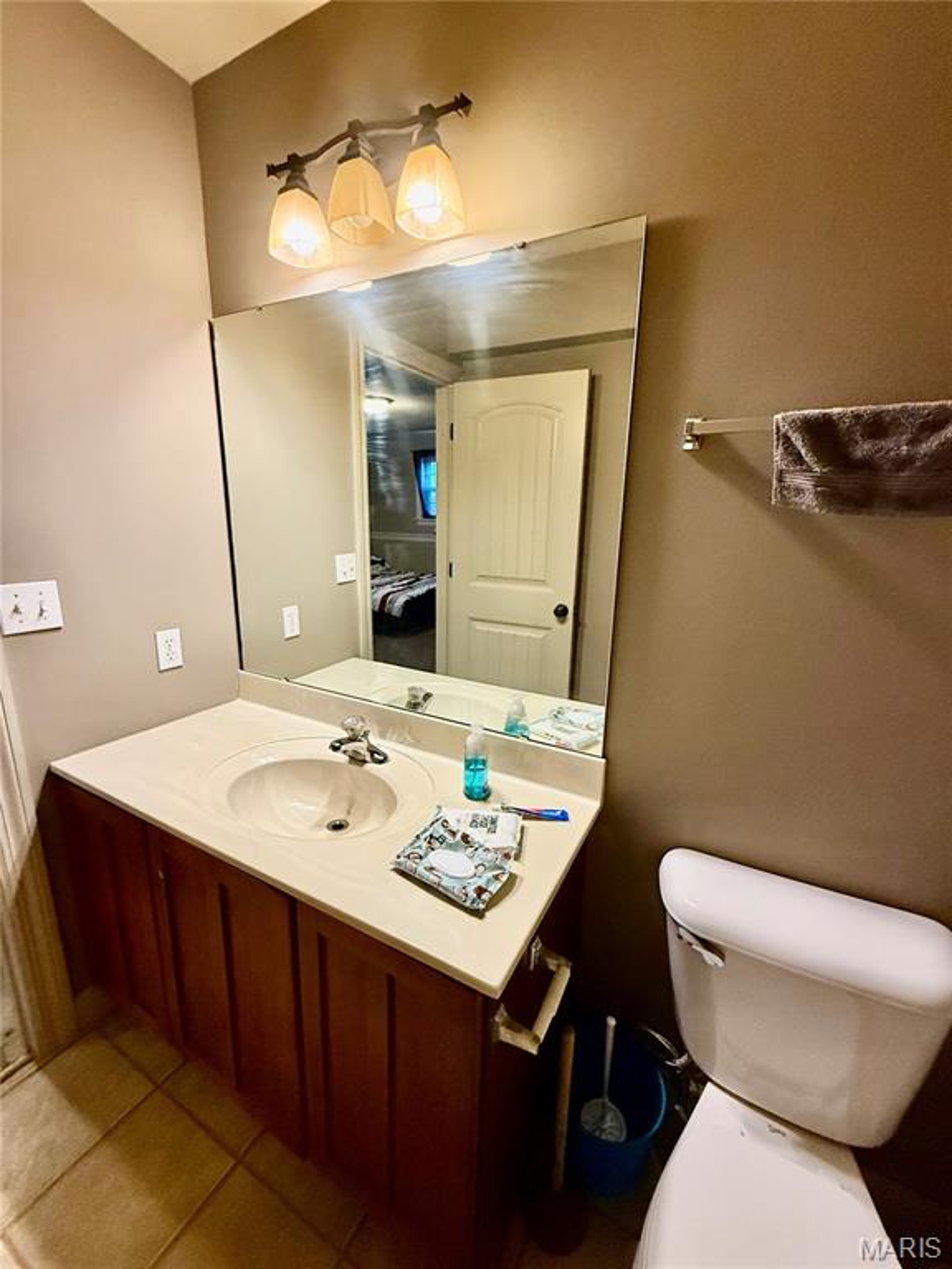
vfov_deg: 102.1
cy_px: 634
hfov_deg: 85.7
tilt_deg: -13.0
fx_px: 513
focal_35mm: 14
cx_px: 476
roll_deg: -0.6
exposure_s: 1/60
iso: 320
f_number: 2.2
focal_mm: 2.22
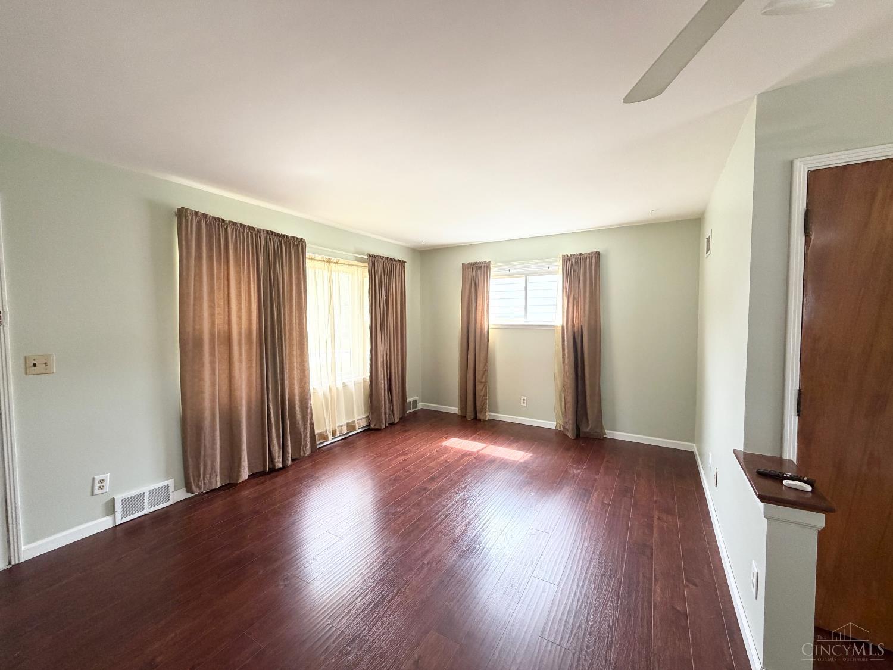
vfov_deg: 85.7
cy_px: 335
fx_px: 361
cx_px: 446
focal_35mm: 14
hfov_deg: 102.1
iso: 250
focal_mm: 2.22
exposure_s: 1/121
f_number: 2.2
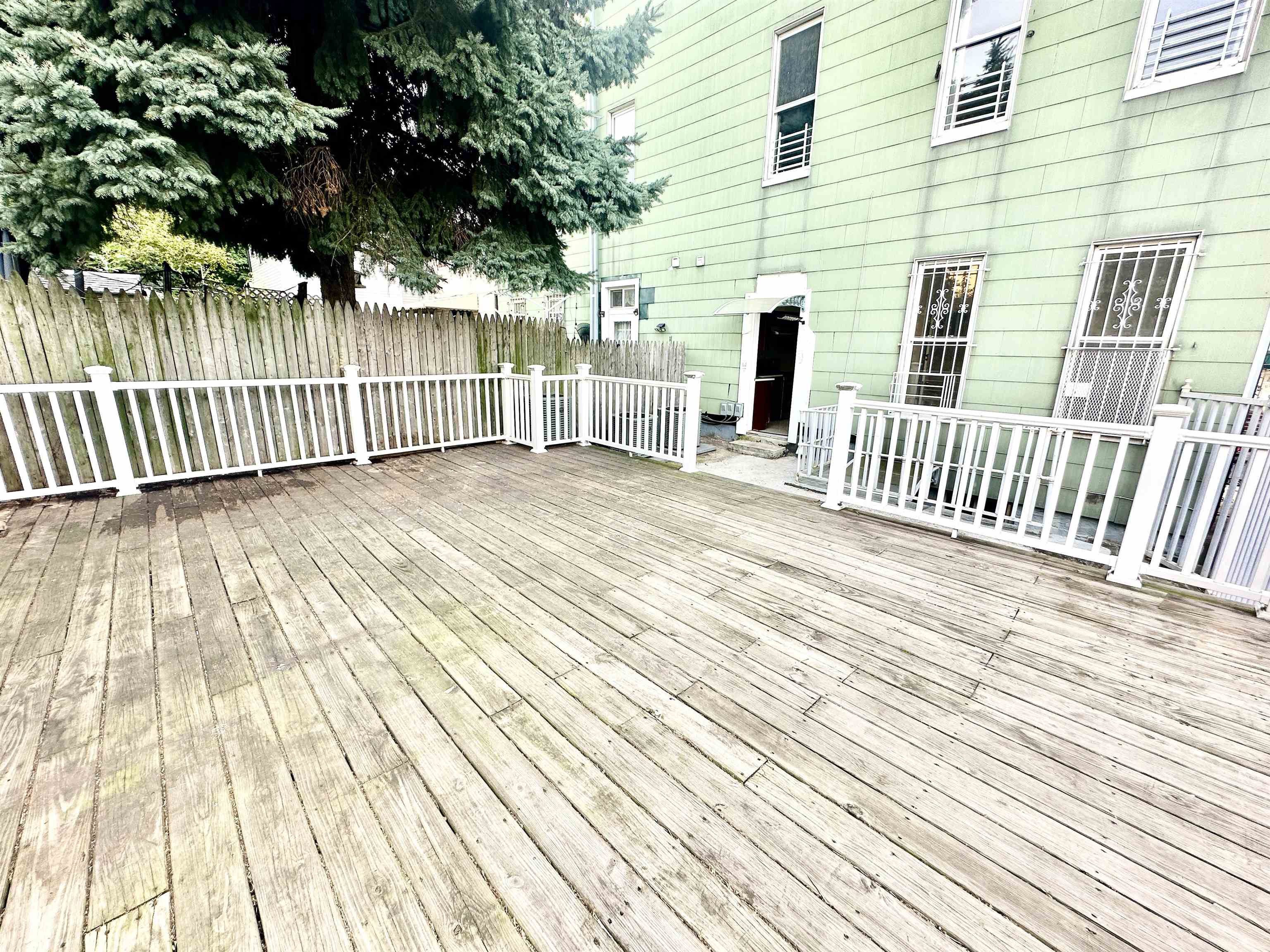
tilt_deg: -15.5
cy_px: 476
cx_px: 635
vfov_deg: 85.7
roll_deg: -1.3
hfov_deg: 102.1
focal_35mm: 14
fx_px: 514
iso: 40
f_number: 2.2
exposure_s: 1/156
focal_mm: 2.22
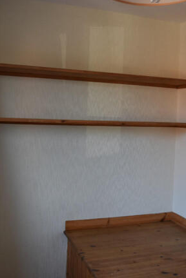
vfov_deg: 47.4
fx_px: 317
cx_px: 118
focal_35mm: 41
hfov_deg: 32.5
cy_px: 140
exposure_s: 1/60
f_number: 4
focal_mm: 18
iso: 400
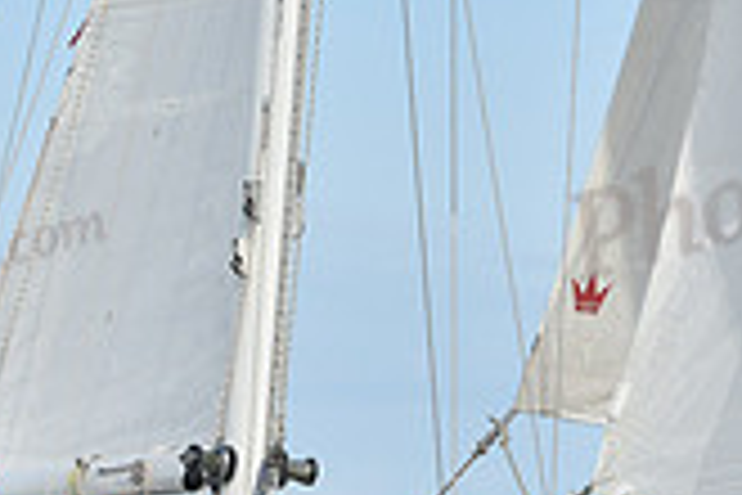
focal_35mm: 344
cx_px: 342
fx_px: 7090
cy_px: 461
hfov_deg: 6.0
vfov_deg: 4.0
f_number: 8
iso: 320
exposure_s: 1/1000
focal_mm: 98
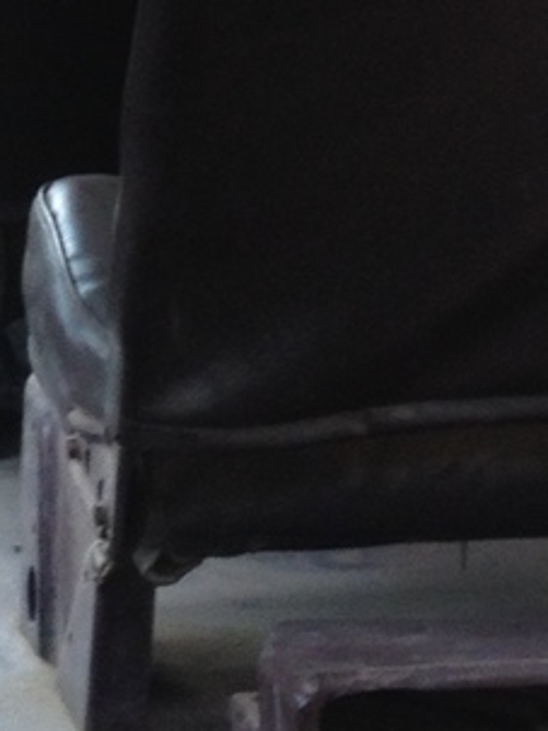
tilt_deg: -0.9
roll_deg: +0.6
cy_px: -367
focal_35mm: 185
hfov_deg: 8.0
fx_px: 3908
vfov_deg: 10.3
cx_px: -89
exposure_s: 1/120
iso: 80
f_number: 2.4
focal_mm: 4.28
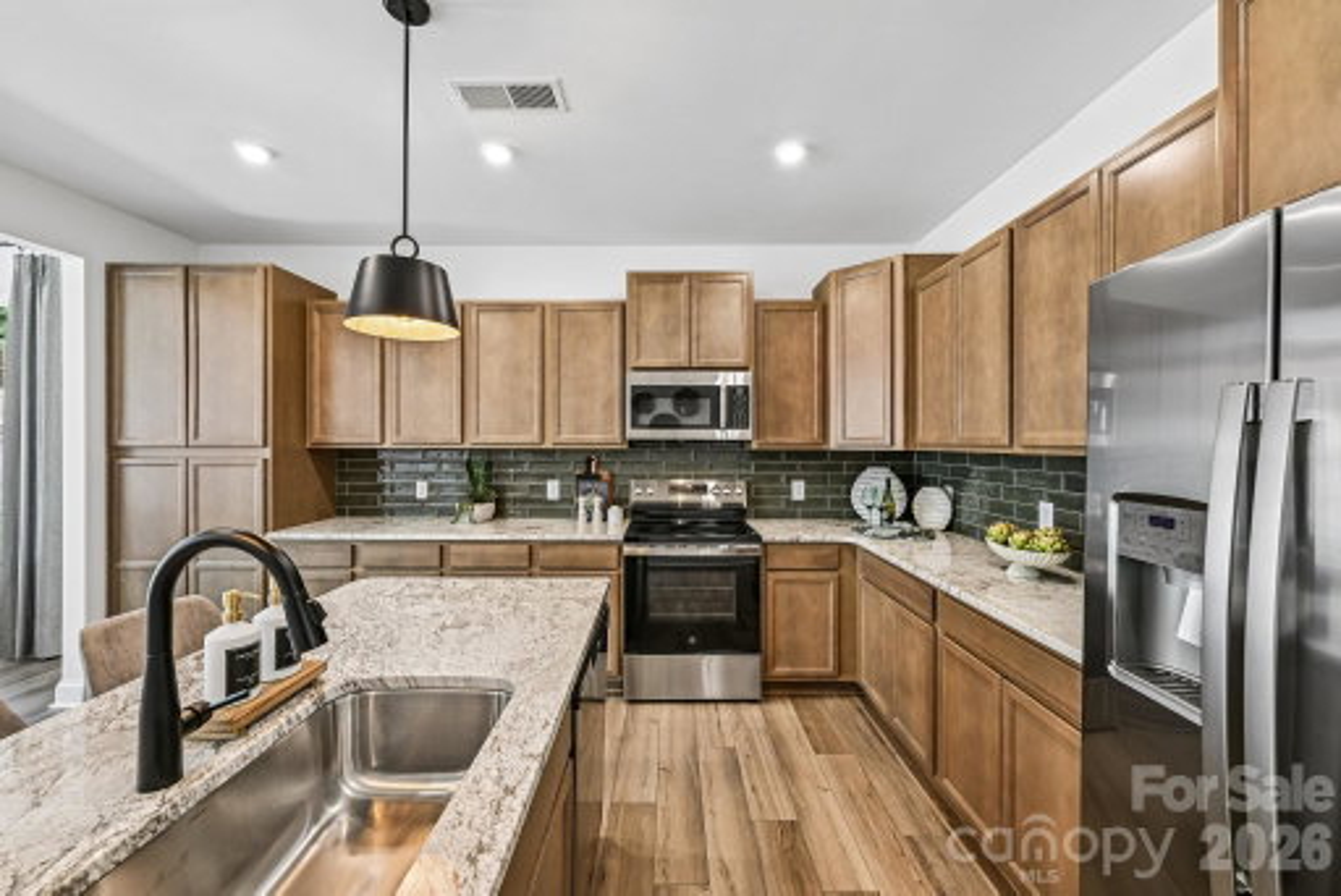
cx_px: 670
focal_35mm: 14
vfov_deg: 81.3
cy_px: 448
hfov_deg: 104.2
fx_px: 522
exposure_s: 1/10
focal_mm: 14
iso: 400
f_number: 8
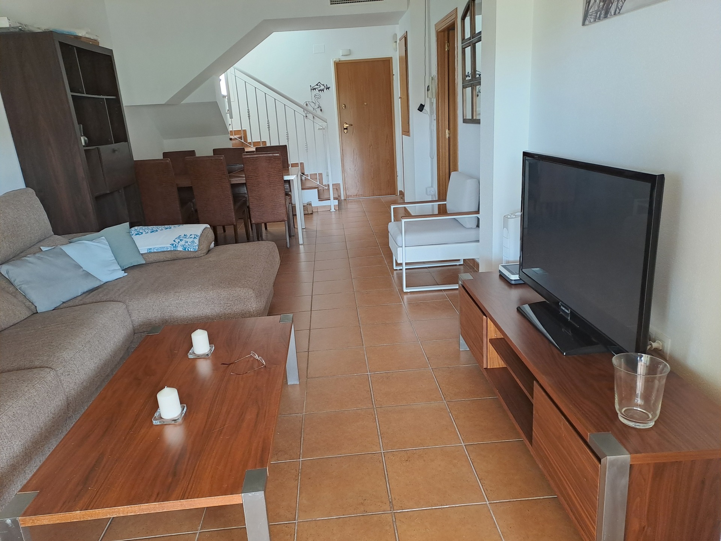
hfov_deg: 69.4
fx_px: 521
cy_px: 270
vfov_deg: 54.9
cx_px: 360
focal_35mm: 25
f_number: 1.8
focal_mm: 4.65
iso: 160
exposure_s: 1/50
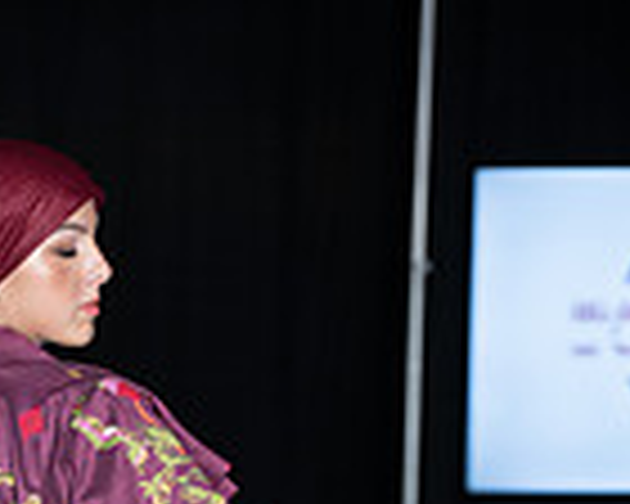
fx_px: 6731
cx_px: -18
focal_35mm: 361
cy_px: 1008
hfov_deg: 5.3
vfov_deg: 4.2
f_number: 5.6
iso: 1250
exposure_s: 1/160
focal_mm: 120
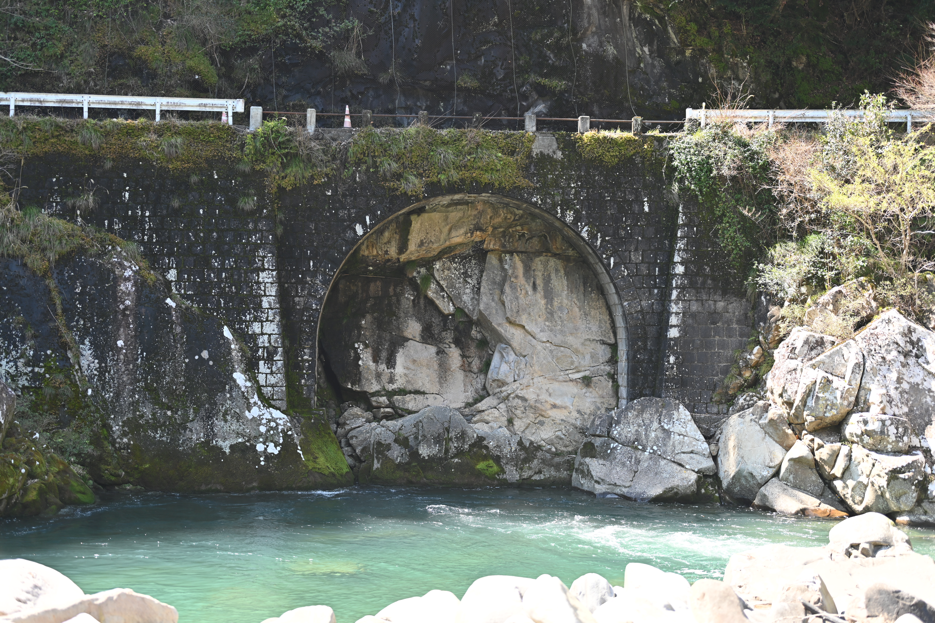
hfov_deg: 39.6
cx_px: 468
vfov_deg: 27.0
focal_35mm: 50
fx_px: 1299
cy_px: 312
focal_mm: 50
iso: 64
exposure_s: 1/320
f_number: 2
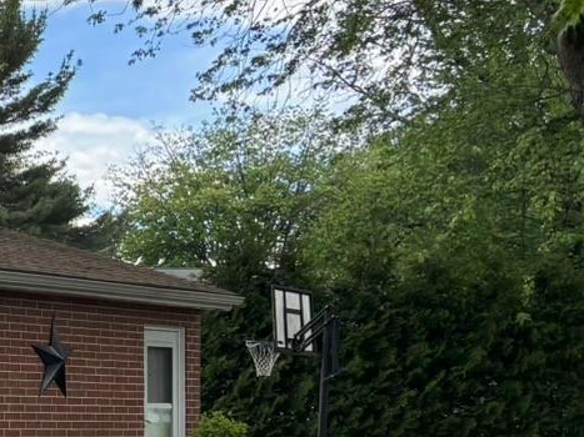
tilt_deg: -0.3
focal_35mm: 114
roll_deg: +0.0
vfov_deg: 12.9
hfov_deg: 14.3
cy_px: 378
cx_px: -605
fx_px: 1923
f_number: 1.6
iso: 50
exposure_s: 1/1876
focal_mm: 5.96
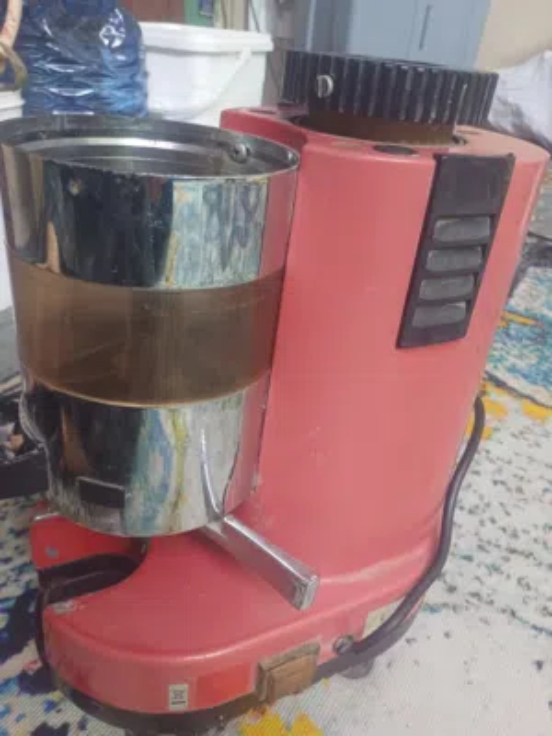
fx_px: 532
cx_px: 276
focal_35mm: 25
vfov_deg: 69.4
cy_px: 368
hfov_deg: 54.9
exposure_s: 1/33.3
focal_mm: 4.65
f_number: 1.8
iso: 400
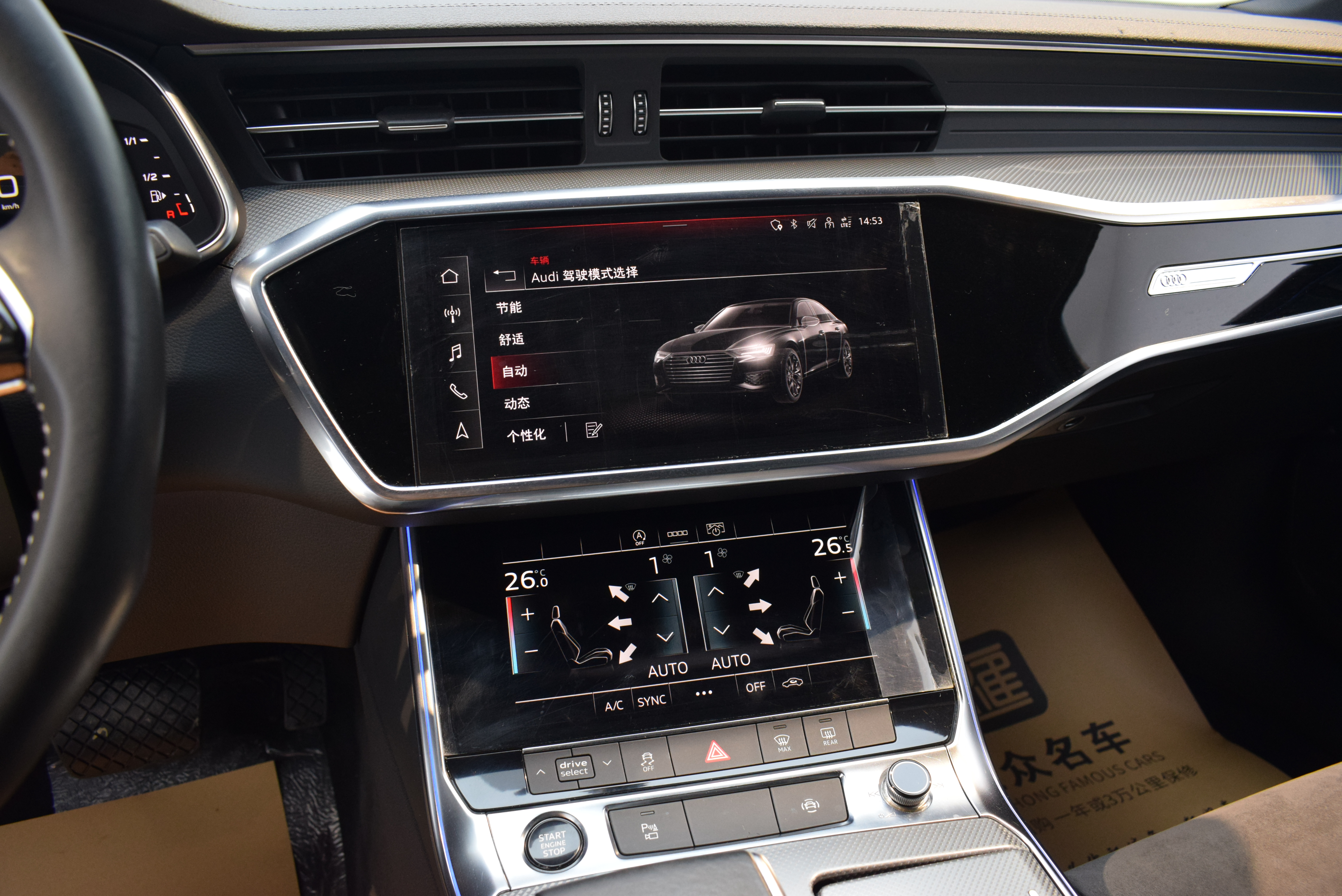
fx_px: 1007
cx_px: 671
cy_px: 448
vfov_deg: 48.0
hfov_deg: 67.4
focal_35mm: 27
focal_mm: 18
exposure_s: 1/30
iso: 1000
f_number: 5.6
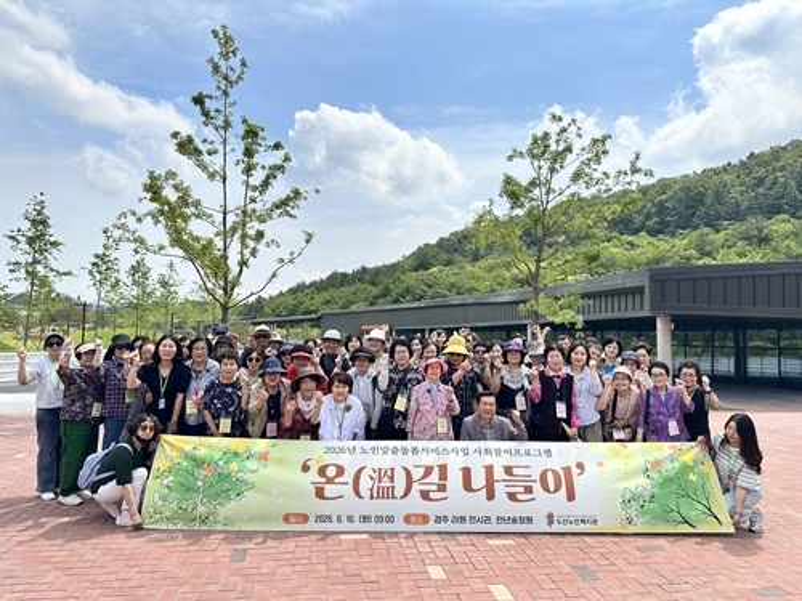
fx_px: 556
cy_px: 300
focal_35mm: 24
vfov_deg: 56.8
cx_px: 401
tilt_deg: +4.6
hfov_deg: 71.6
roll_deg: -1.7
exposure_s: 1/6211
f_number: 1.78
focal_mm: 6.86
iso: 80
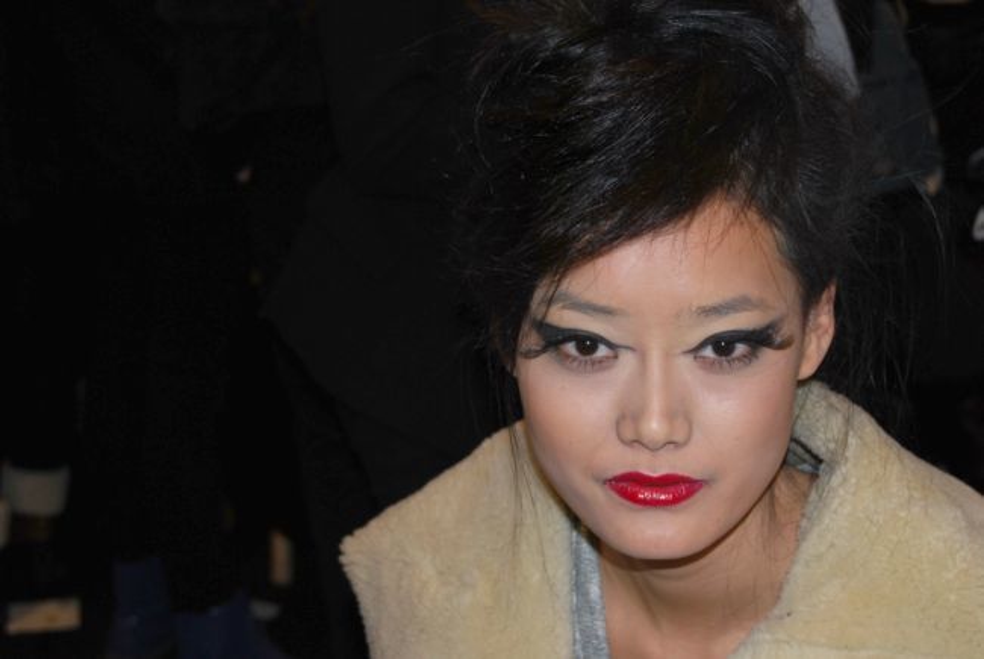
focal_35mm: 75
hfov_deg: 27.0
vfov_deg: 18.2
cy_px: 330
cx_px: 492
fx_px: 2052
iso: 200
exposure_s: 1/60
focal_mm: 50
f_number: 5.6
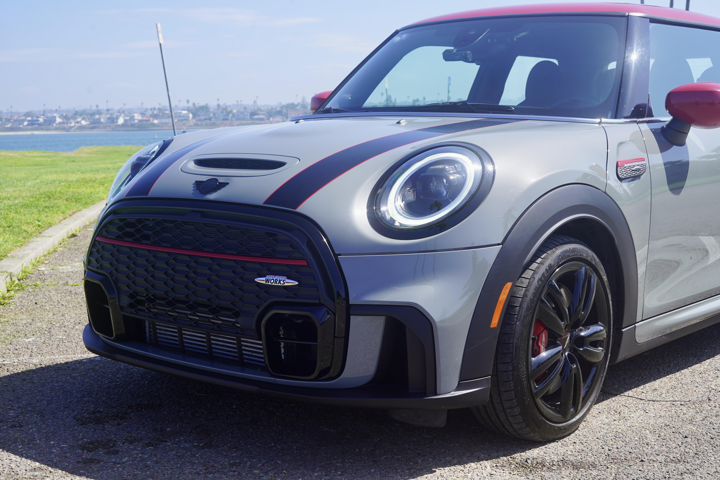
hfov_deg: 39.6
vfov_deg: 27.0
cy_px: 240
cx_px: 360
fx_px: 1000
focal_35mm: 50
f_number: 9
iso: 100
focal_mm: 50
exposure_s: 1/125
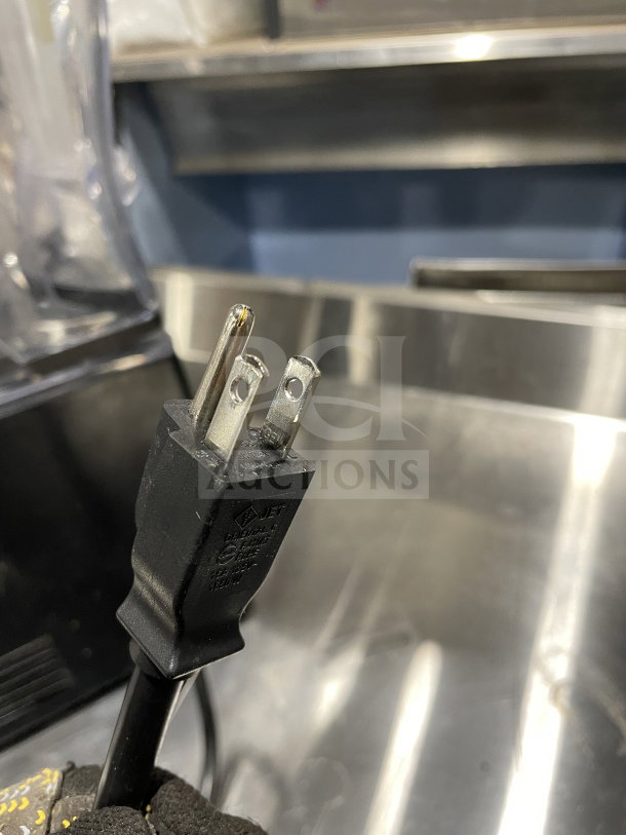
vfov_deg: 67.3
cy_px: 418
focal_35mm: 26
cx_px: 313
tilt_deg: -34.0
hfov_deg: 53.1
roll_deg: +6.6
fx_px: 627
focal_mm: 4.2
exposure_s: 1/60
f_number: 1.6
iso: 200
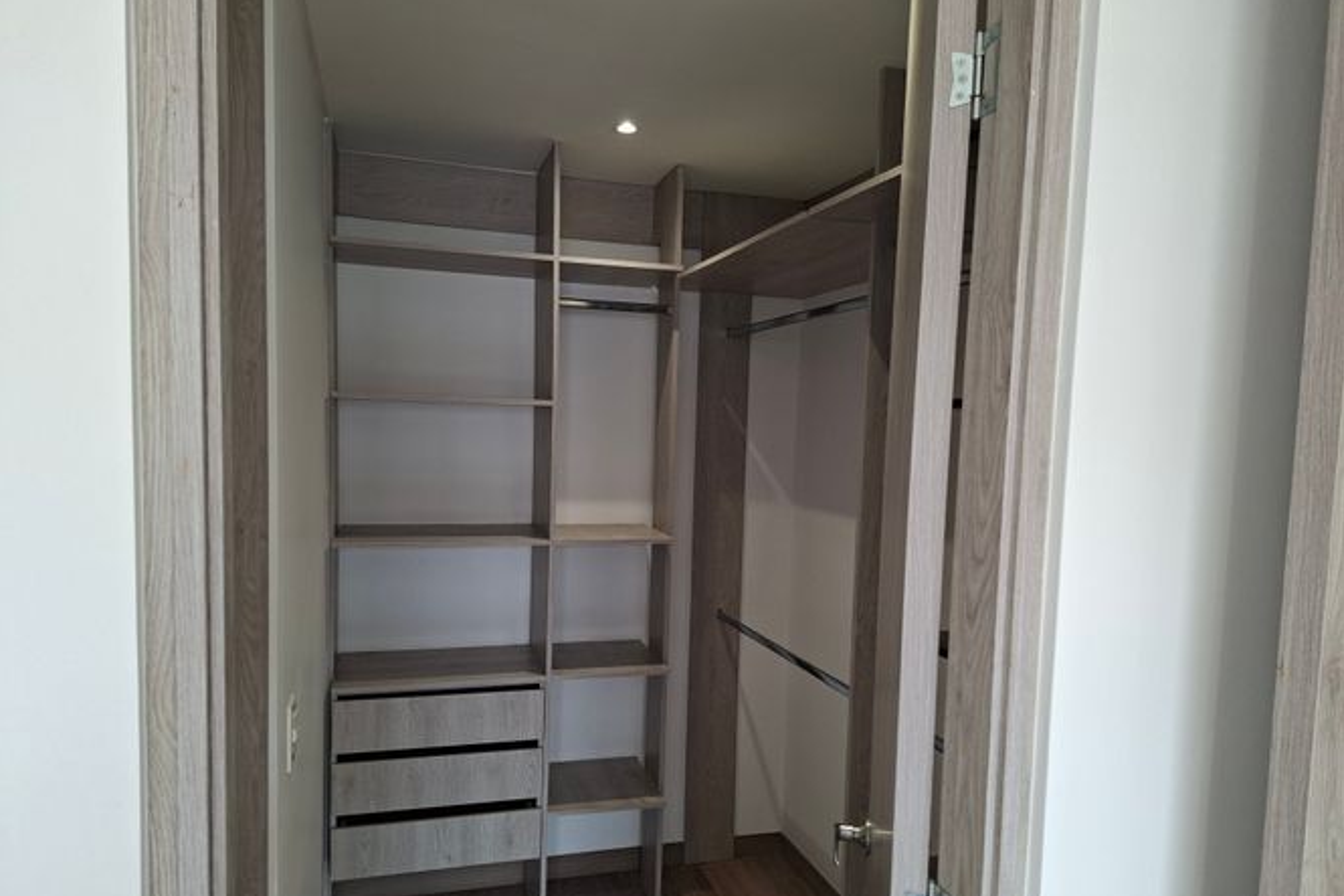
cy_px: 494
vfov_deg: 53.0
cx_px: 672
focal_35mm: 24
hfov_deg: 73.8
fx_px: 896
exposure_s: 1/120
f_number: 1.8
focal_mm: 5.54
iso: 100
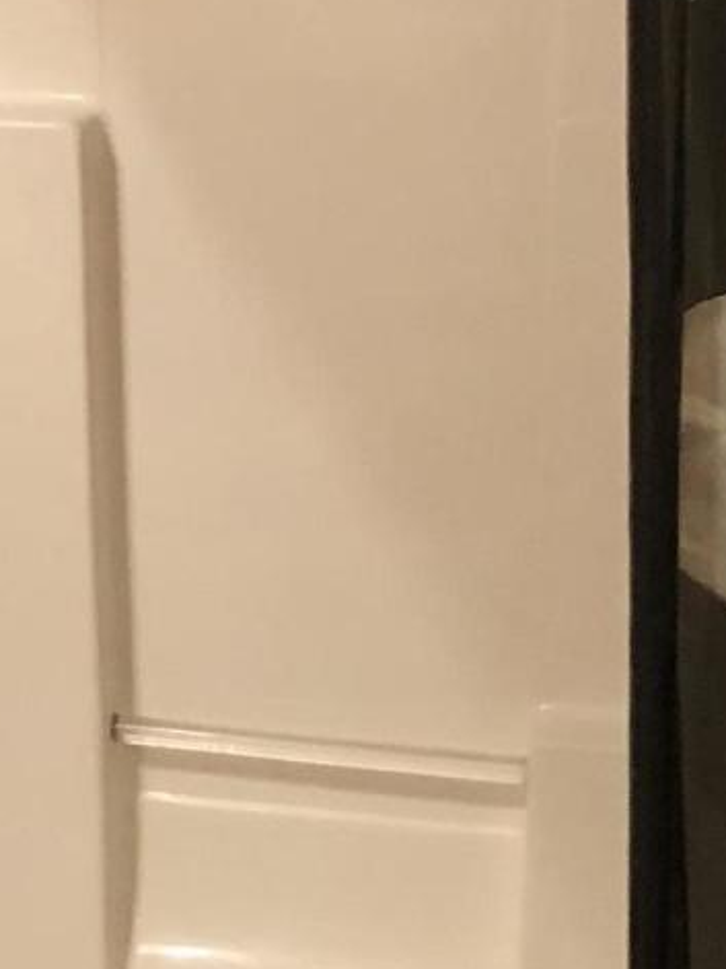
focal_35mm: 119
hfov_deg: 12.2
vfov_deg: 16.4
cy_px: 152
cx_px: -136
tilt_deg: -8.5
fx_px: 3329
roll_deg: -0.1
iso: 80
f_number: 1.8
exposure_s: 1/15
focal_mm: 3.99
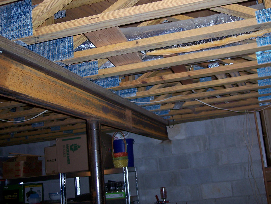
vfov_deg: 30.8
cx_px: 152
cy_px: 85
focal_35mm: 47
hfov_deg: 40.4
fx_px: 368
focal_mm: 8
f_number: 2.8
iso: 100
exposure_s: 1/60
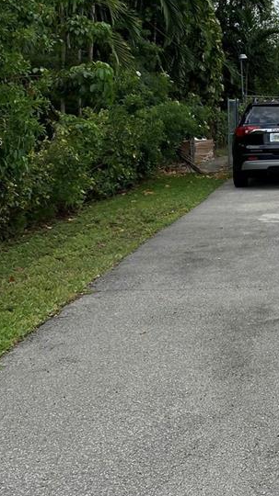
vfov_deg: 32.9
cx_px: 335
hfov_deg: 18.1
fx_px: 830
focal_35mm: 63
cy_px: 142
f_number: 1.8
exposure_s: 1/3861
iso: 32
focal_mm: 4.25
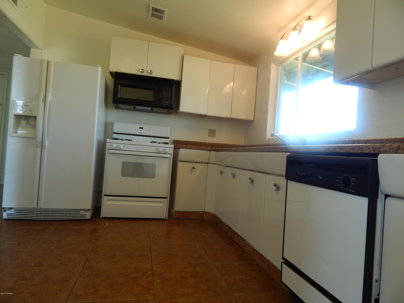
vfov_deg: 61.1
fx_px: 257
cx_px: 202
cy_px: 152
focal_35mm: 22
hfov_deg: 76.4
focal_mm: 4
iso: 125
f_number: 3
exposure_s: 1/60
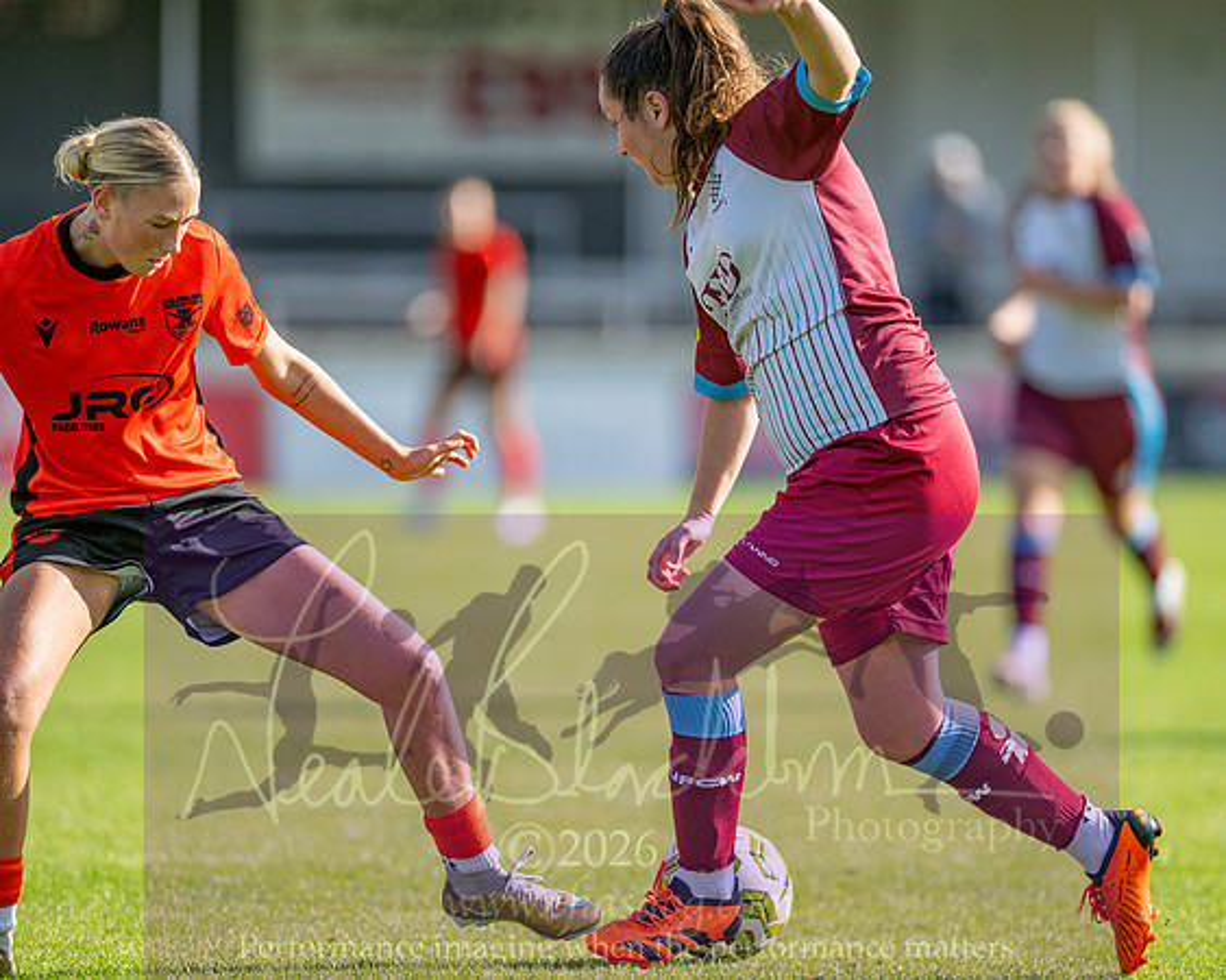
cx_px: 727
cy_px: 490
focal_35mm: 338
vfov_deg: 4.6
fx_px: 12261
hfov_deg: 5.7
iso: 200
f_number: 2.8
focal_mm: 300
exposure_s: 1/3200
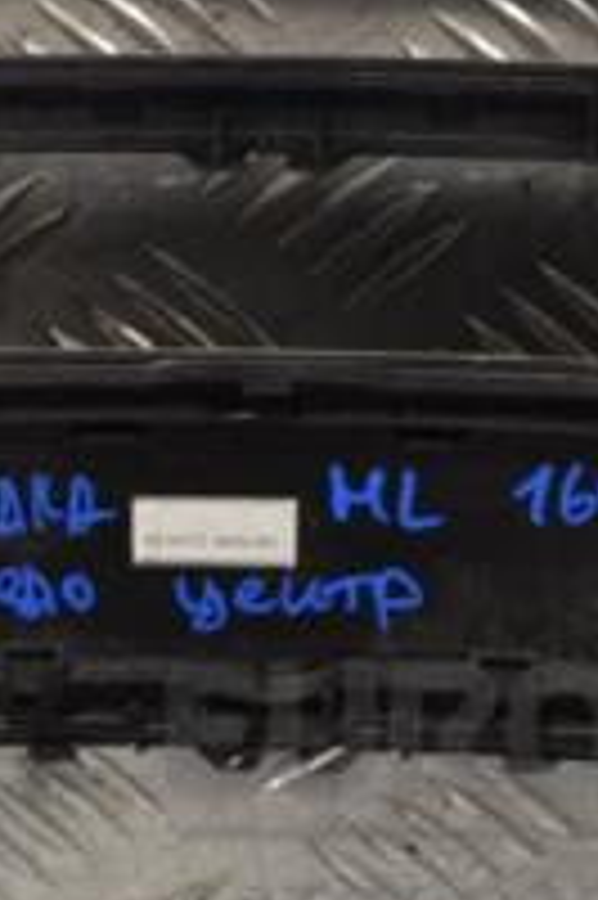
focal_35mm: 248
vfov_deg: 8.3
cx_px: 81
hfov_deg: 5.5
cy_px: 130
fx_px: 6177
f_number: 5.6
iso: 400
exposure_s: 1/60
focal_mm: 55
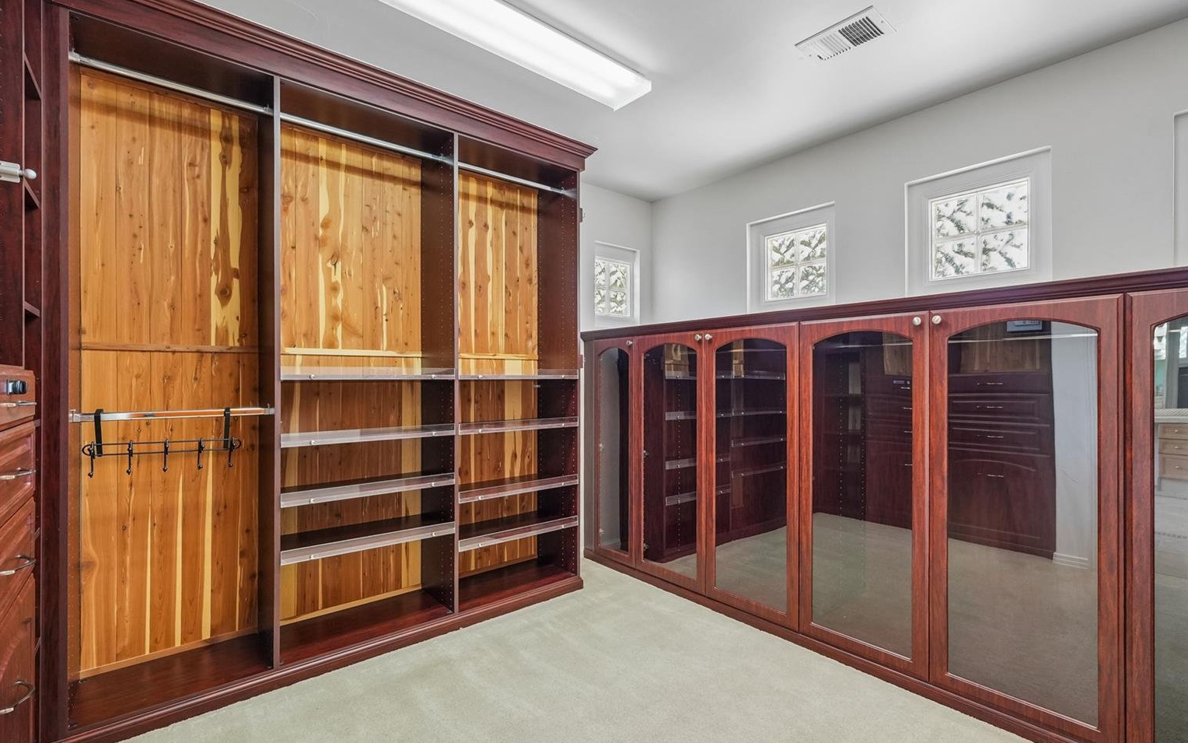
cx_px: 618
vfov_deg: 71.3
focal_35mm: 16
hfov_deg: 97.8
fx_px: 518
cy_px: 377
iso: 800
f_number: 8
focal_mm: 10
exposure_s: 1/8
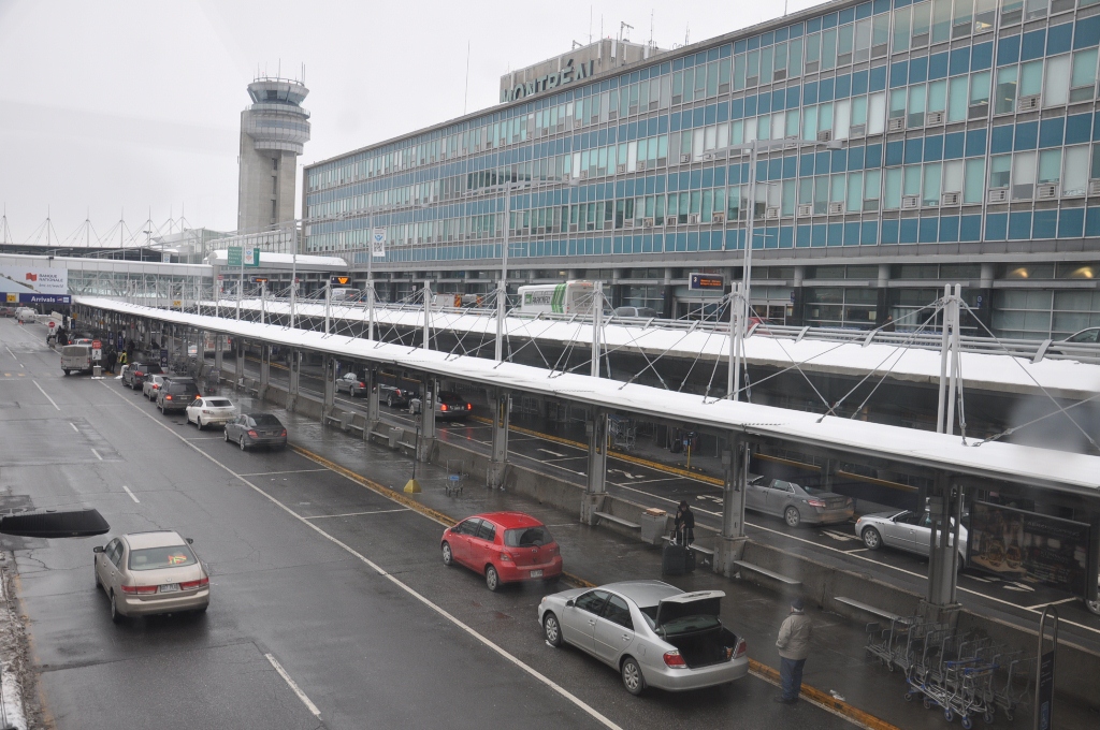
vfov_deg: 39.9
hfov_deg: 57.3
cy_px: 365
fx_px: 1007
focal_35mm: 33
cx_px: 550
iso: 200
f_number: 5
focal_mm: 22
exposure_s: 1/100
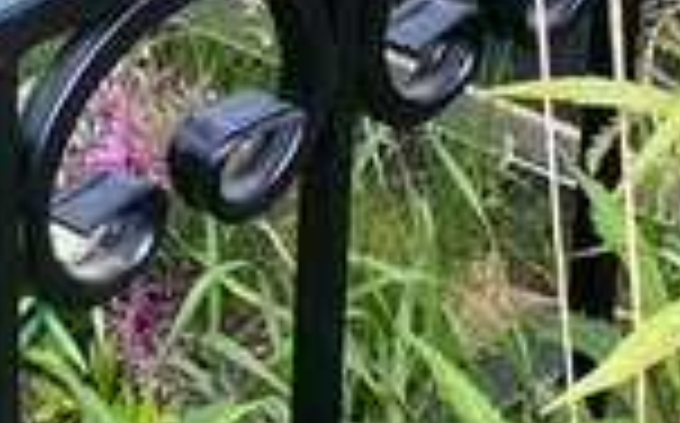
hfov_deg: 10.6
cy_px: -99
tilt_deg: -23.2
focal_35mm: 187
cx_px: -495
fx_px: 3462
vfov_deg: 6.9
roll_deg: +3.9
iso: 32
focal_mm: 4.25
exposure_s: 1/733
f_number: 1.8
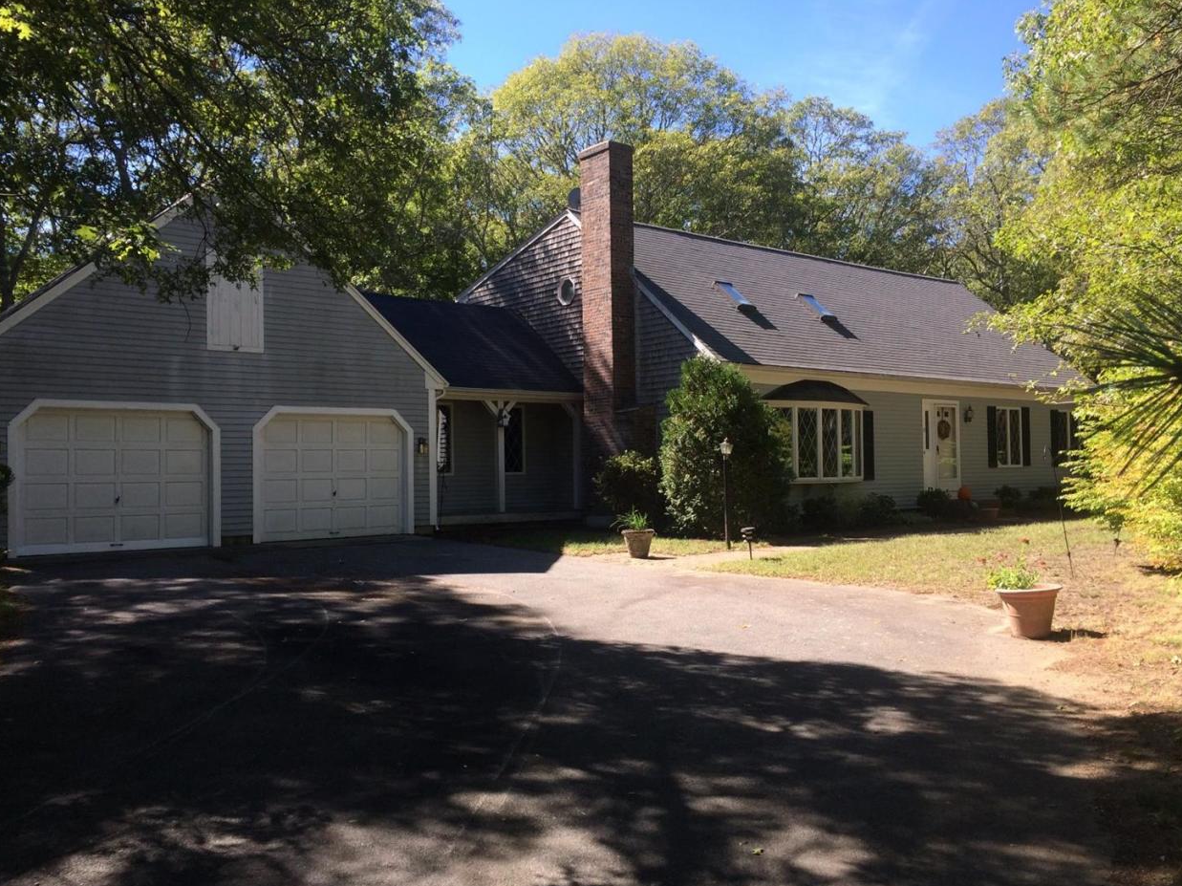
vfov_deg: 46.8
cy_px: 441
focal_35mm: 30
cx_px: 605
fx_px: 1024
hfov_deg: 60.0
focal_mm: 4.15
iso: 32
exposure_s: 1/662
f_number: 2.2
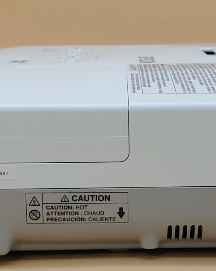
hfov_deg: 16.3
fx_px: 751
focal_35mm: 94
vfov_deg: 20.4
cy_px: 137
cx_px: 128
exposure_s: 1/180
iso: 50
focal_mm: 4.36
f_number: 1.8
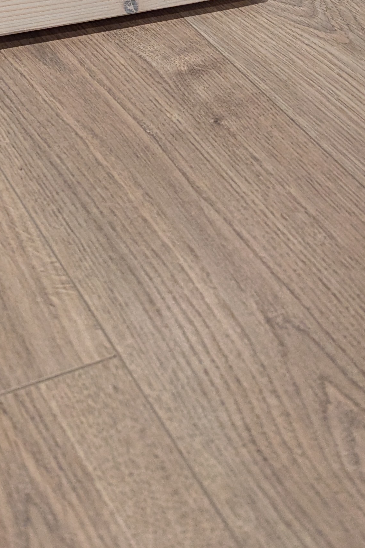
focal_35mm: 60
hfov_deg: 20.6
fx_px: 913
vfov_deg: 29.1
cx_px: -115
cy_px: -101
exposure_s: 1/25
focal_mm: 6.81
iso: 610
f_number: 1.85
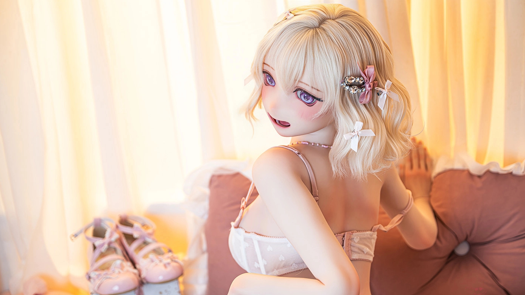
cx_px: 265
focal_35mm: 74
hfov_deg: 28.6
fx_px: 1030
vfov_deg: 16.3
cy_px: 154
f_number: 2.8
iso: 250
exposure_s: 1/100
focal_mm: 70
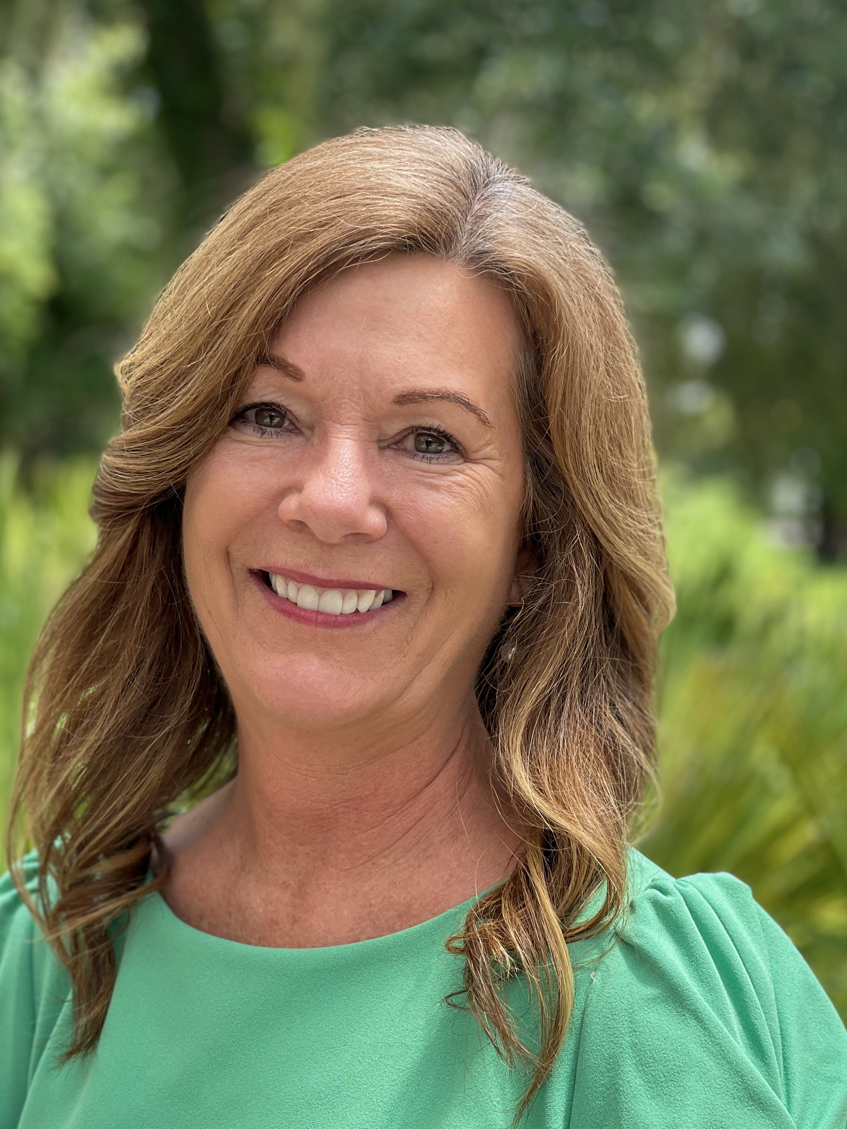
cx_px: 372
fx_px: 2447
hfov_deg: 19.6
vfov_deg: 25.9
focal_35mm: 75
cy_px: 694
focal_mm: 6
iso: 25
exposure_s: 1/139
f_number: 2
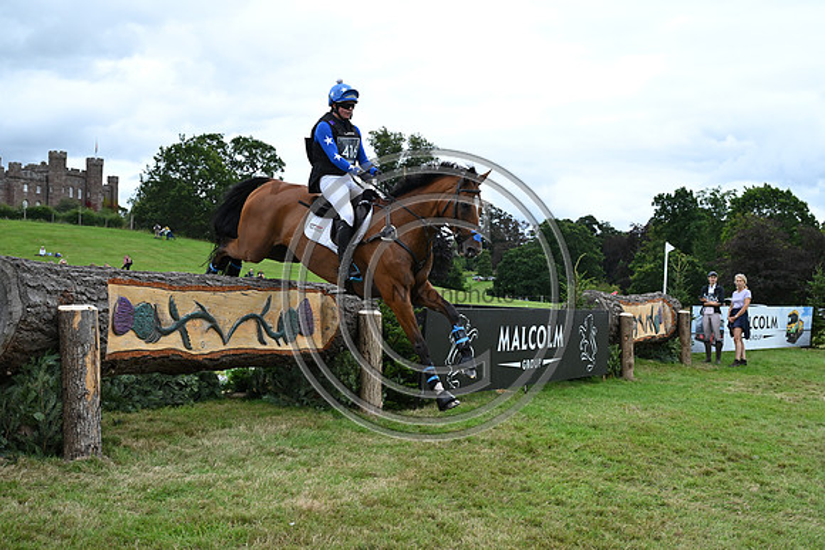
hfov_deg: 39.6
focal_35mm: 50
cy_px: 275
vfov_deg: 27.0
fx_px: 1146
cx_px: 412
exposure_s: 1/1250
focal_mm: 50
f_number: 5.6
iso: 720
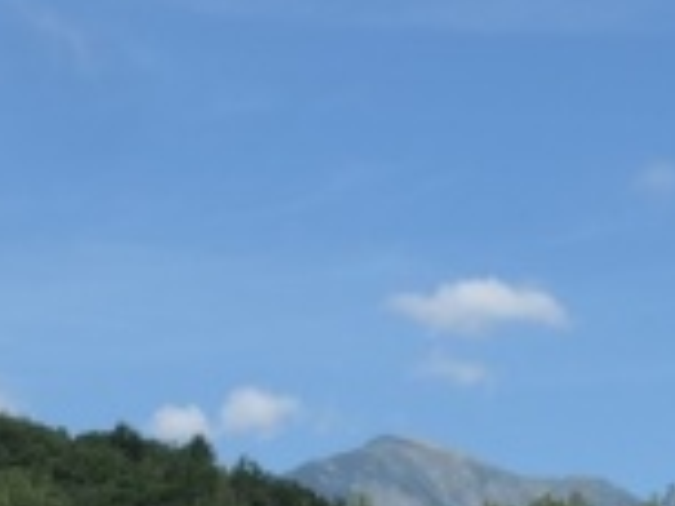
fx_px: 2866
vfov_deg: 9.1
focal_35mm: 147
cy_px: 1203
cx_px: 1052
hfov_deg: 12.7
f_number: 3.5
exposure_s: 1/1600
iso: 125
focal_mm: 9.5
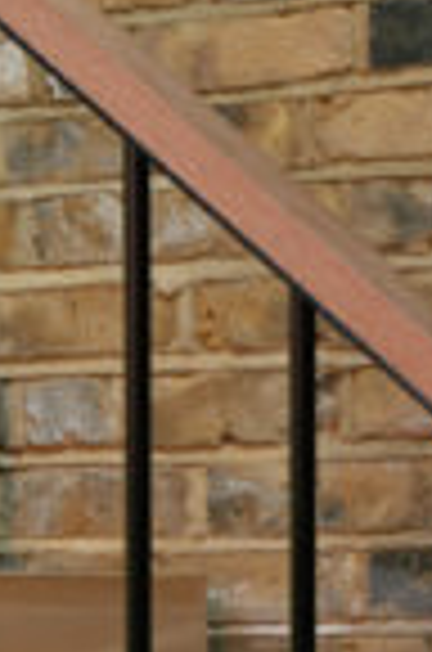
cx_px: -45
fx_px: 4612
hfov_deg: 5.3
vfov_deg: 8.1
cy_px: 553
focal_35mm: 255
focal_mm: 21.3
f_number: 8
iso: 160
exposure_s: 1/10
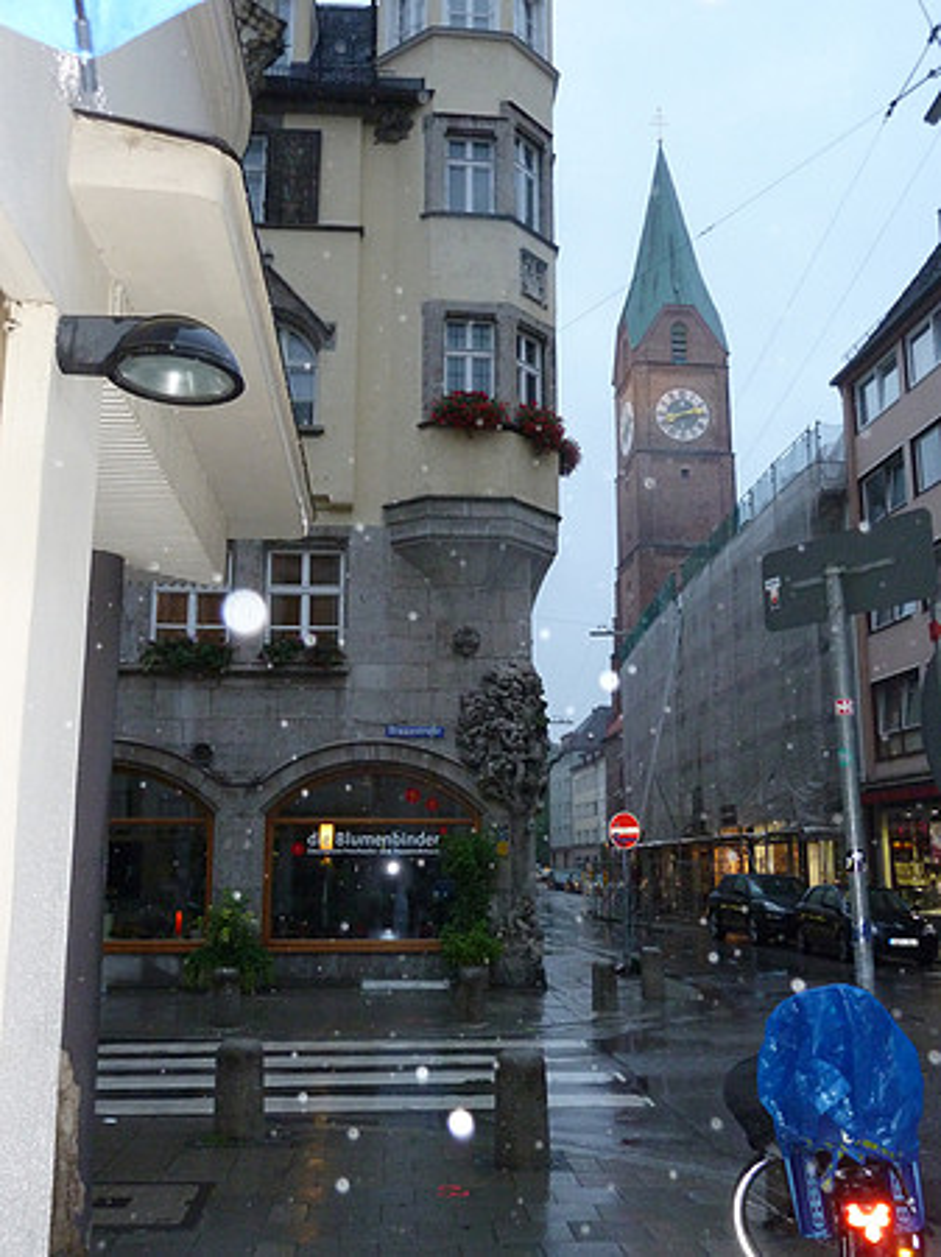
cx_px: 470
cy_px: 628
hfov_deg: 44.1
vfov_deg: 56.8
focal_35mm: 32
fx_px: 1161
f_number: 3.5
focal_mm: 5.3
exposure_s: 1/30
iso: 400
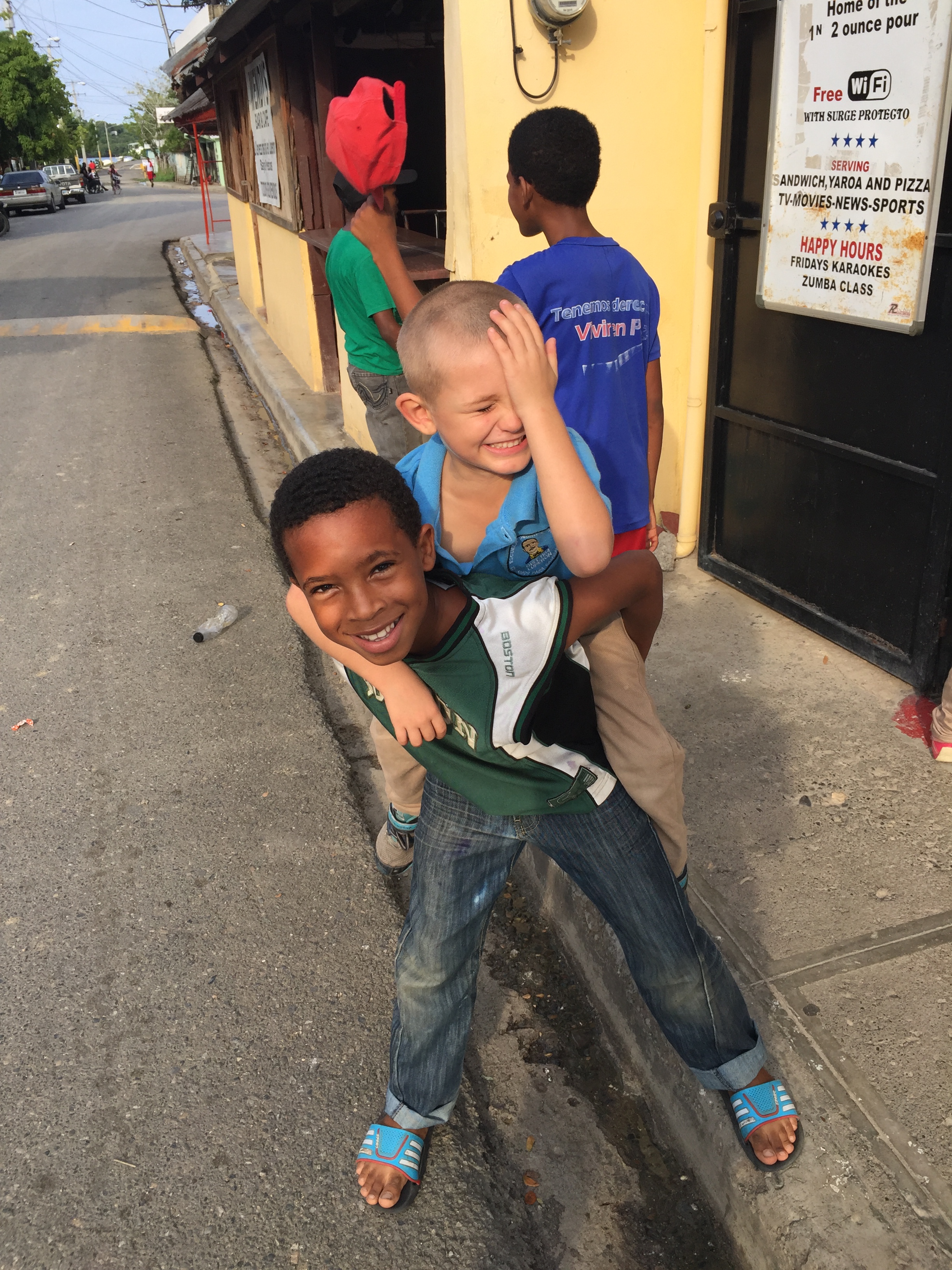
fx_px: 1063
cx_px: 476
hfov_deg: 48.2
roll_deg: +2.3
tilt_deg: -23.8
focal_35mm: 29
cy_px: 635
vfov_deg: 61.7
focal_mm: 4.15
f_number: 2.2
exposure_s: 1/706
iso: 32
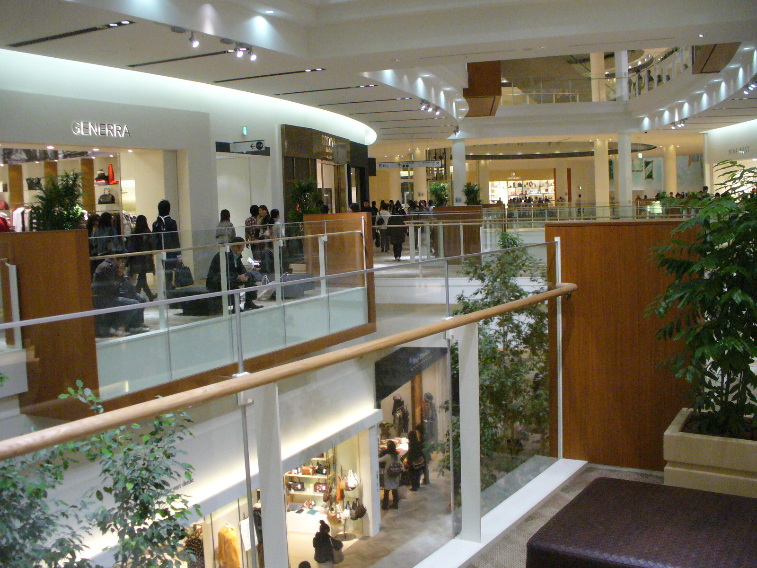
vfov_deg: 38.7
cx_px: 378
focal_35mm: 37
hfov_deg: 50.1
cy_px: 284
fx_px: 809
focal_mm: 6.1
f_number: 2.8
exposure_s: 1/125
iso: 400
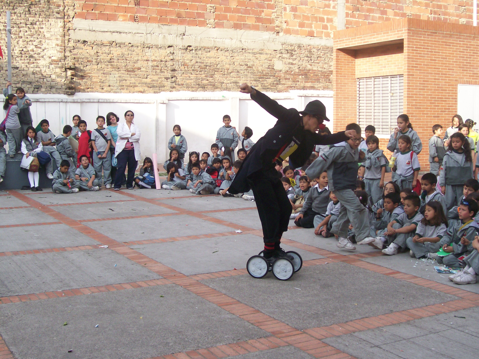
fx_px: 623
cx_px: 240
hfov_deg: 42.1
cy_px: 180
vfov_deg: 32.2
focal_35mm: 45
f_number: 3
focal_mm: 7.6
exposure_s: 1/263
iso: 80
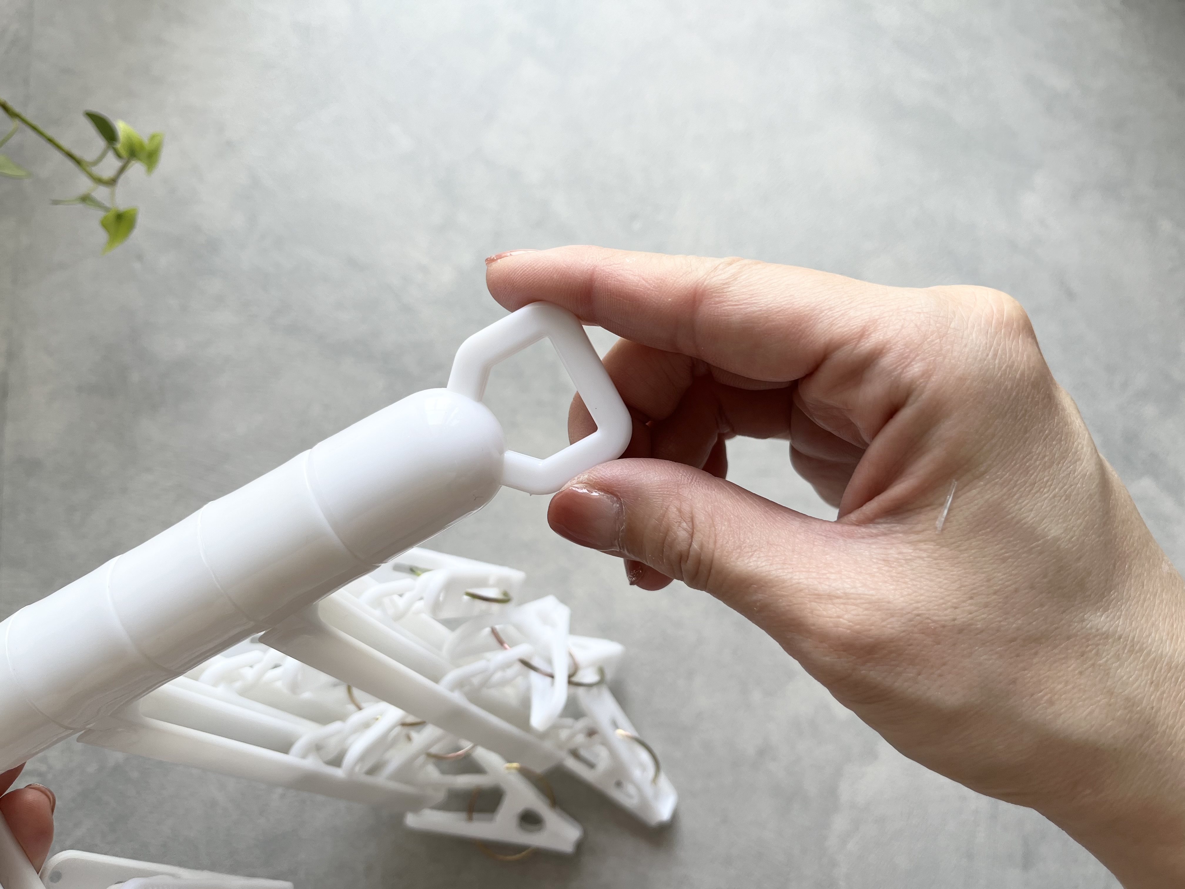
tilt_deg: -76.3
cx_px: 592
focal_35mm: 26
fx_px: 890
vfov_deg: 53.1
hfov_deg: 67.3
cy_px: 444
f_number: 1.6
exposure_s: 1/209
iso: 40
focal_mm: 5.1
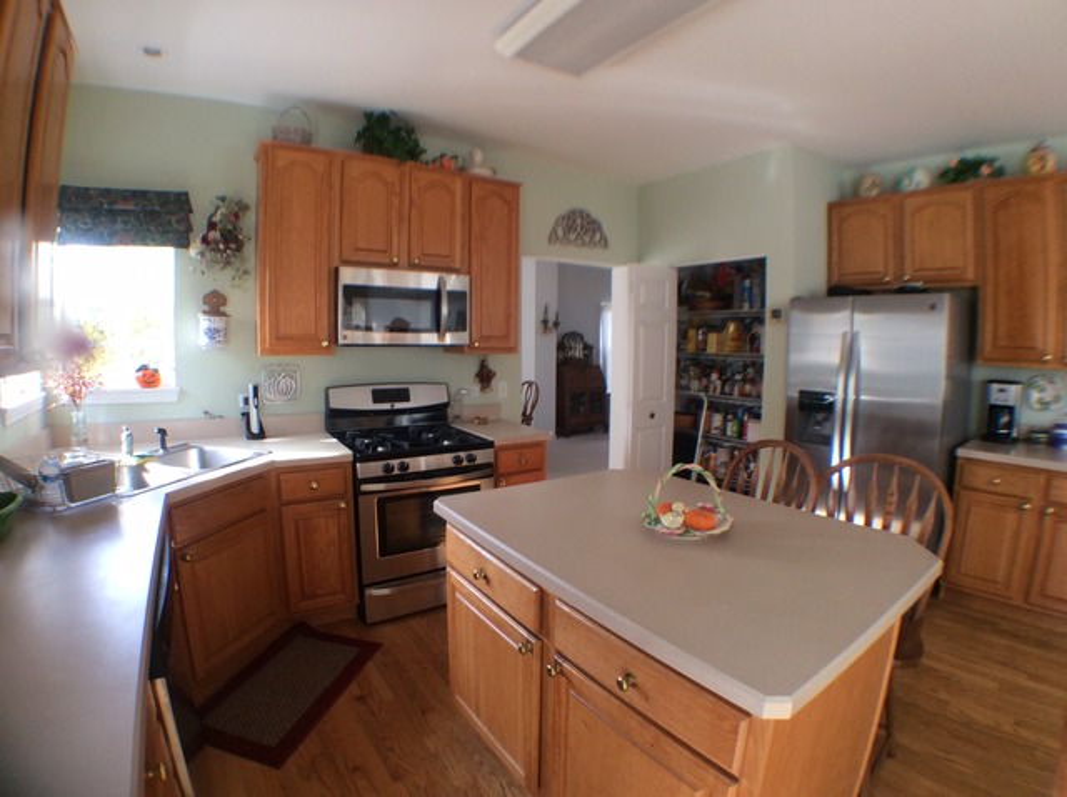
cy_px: 398
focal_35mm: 32
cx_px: 534
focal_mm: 3.3
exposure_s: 1/40
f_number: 2.4
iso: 40
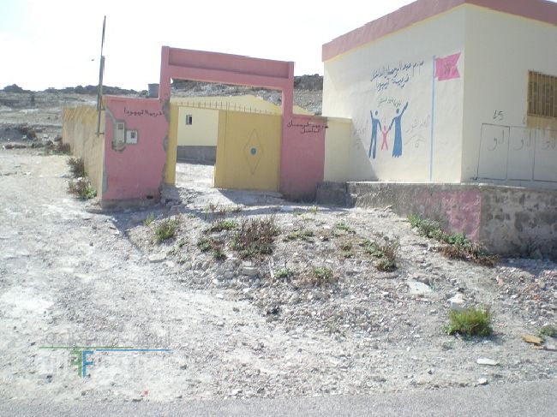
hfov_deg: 49.0
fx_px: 611
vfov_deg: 37.7
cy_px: 208
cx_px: 278
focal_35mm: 38
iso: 50
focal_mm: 6.3
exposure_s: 1/290
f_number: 4.6
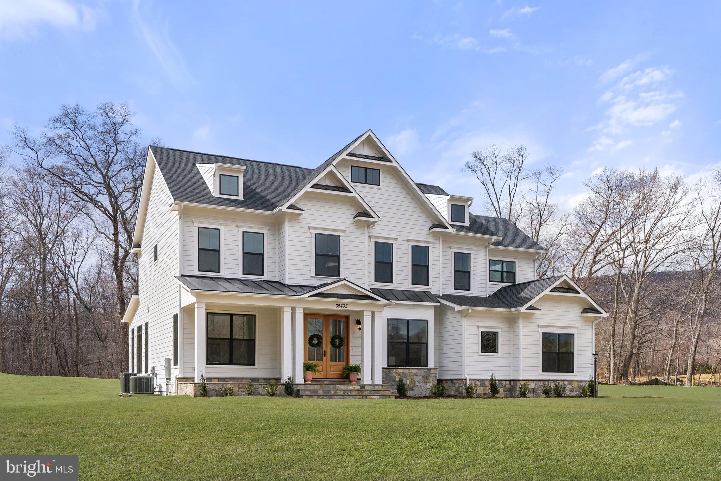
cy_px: 240
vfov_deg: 37.9
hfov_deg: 54.4
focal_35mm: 35
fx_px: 701
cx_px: 360
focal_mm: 35
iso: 640
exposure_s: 1/1250
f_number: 8
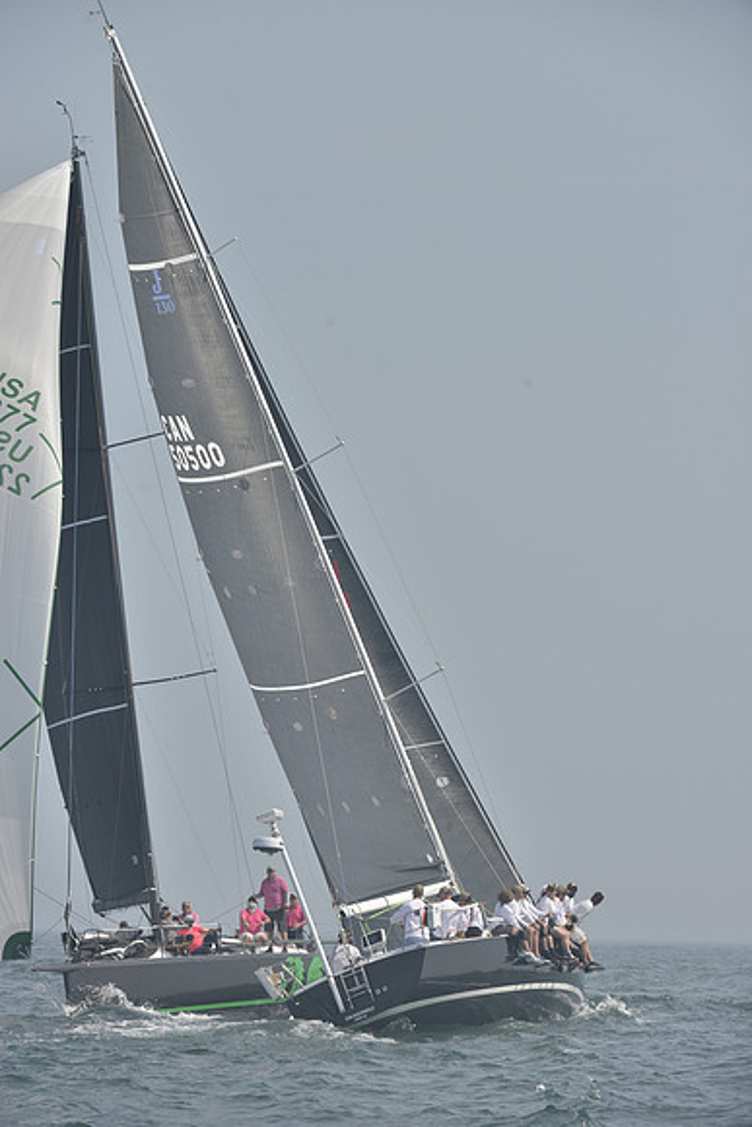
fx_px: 6262
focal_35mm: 200
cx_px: 376
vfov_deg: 10.3
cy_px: 564
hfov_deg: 6.9
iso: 280
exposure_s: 1/1000
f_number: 8
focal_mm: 200
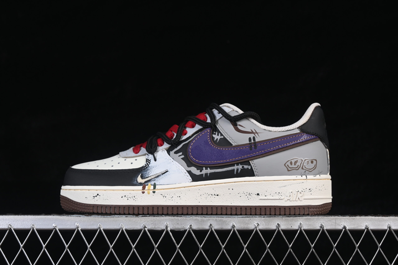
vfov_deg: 18.2
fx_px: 829
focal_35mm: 75
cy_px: 132
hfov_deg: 27.0
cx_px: 199
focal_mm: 50
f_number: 8
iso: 160
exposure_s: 1/80
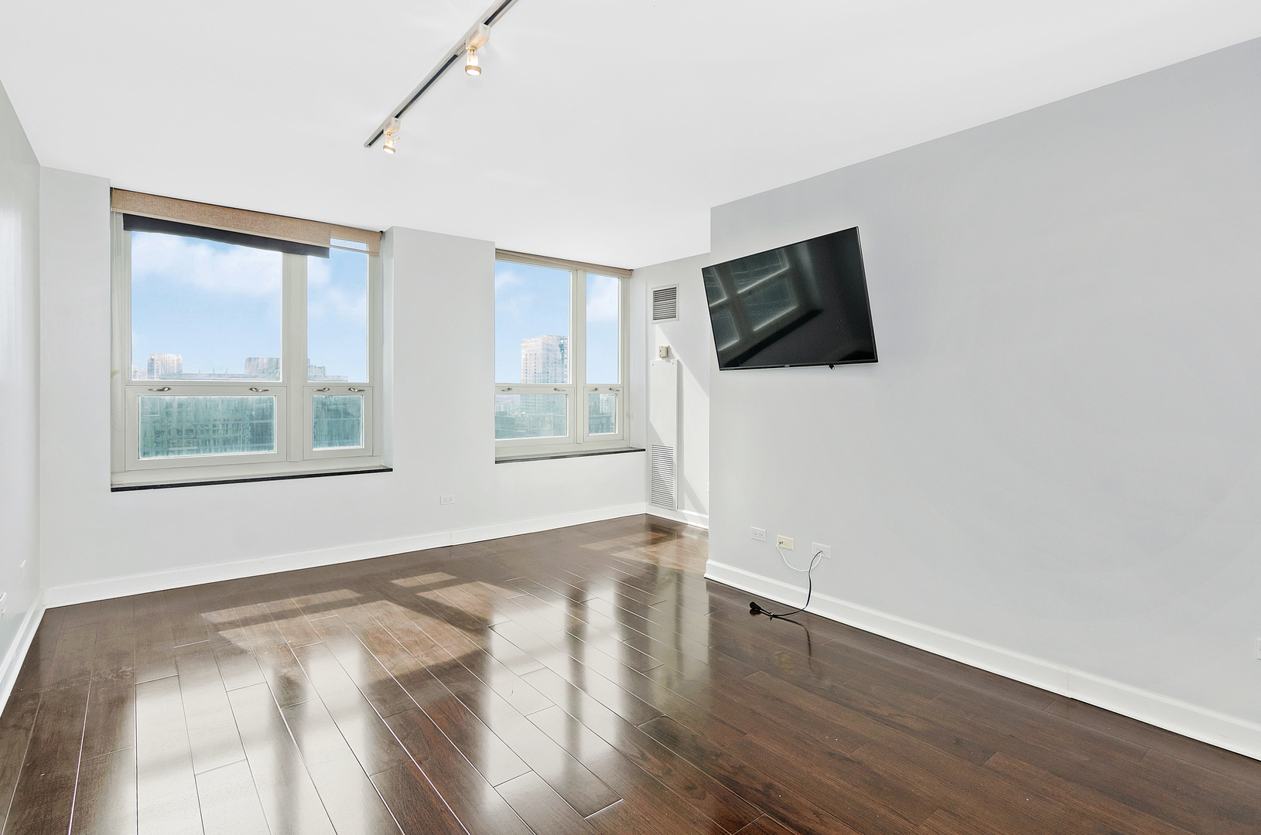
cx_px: 630
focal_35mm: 16
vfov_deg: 71.8
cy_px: 418
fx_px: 577
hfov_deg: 95.1
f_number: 5.6
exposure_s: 1/60
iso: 200
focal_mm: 11
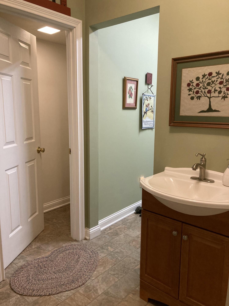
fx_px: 247
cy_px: 153
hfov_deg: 49.7
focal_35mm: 28
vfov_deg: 63.4
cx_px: 114
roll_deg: -0.3
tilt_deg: -8.3
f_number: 1.8
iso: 160
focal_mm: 3.99
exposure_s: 1/60
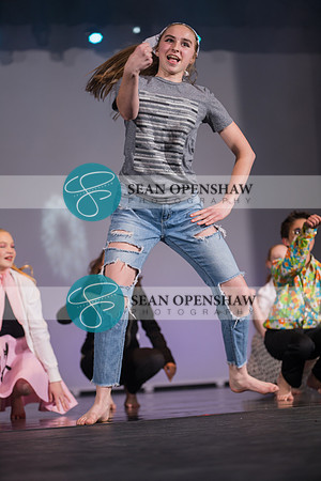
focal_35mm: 70
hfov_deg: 19.5
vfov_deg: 28.8
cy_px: 240
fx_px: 936
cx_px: 160
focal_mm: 70
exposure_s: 1/500
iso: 400
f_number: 2.8
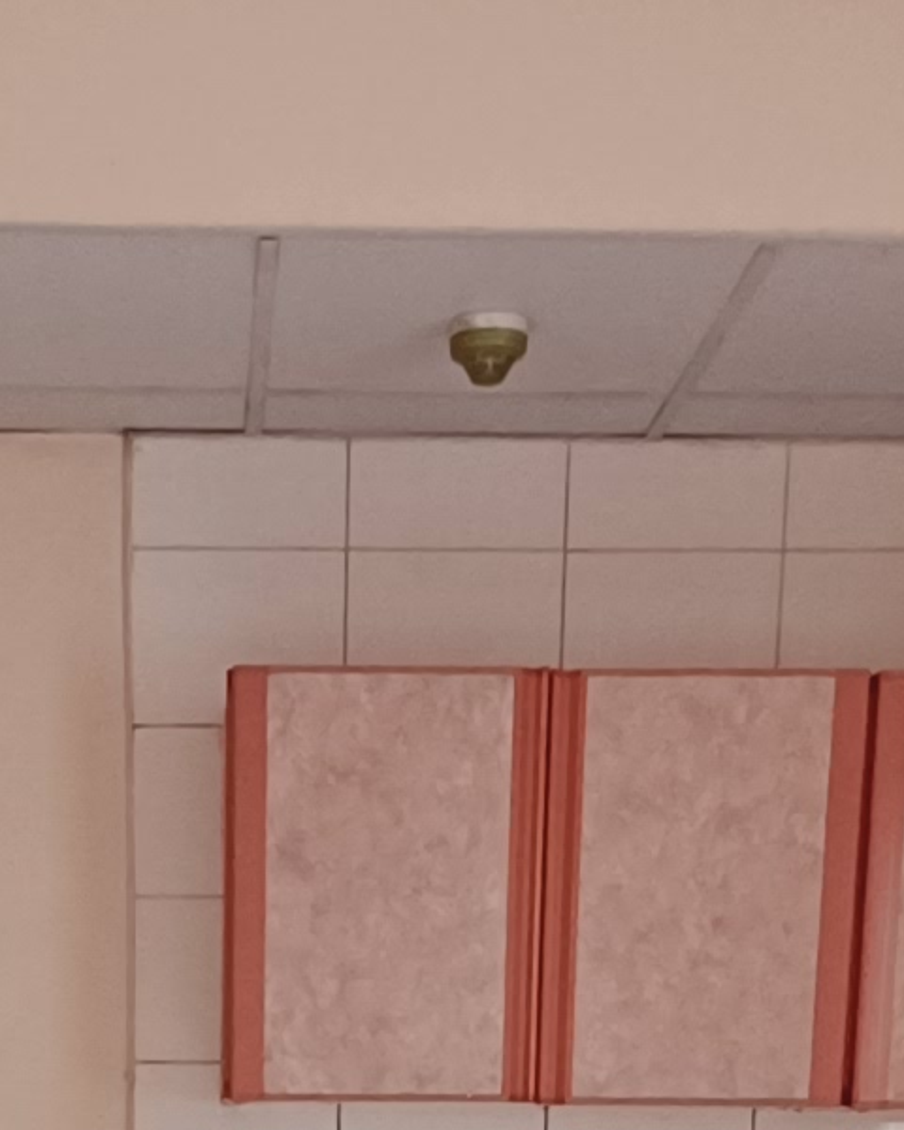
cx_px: 196
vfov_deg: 22.4
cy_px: 1718
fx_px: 2308
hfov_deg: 21.9
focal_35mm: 69
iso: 100
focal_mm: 1.42
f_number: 2.2
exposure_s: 1/50
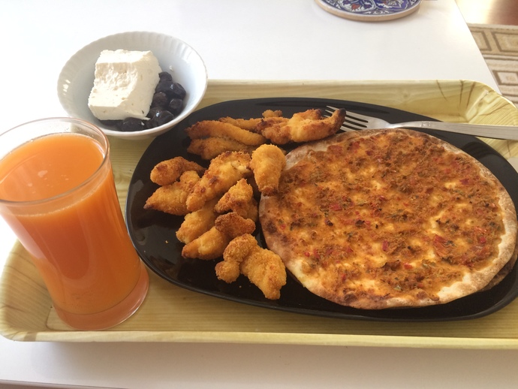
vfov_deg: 48.3
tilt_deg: -49.2
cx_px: 259
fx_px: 434
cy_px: 194
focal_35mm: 29
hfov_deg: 61.6
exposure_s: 1/33
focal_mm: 4.15
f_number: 2.2
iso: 64
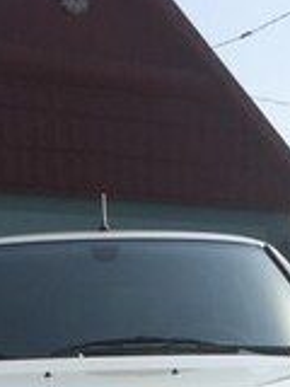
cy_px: 588
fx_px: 1005
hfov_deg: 16.4
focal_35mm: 90
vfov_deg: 19.0
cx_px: 128
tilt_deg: -13.7
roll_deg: +3.4
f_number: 2.2
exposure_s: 1/4115
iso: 32
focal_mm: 4.15
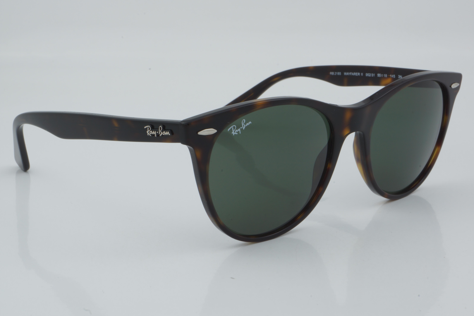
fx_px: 987
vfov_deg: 18.2
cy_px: 158
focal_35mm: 75
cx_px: 237
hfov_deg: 27.0
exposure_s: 1/4
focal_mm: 50
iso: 100
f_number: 29
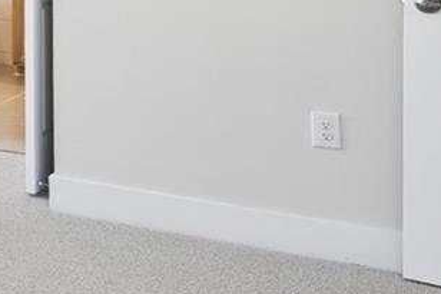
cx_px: -478
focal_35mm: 78
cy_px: -73
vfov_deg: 16.6
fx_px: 955
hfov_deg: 17.3
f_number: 7.1
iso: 100
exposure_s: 1/15
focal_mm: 10
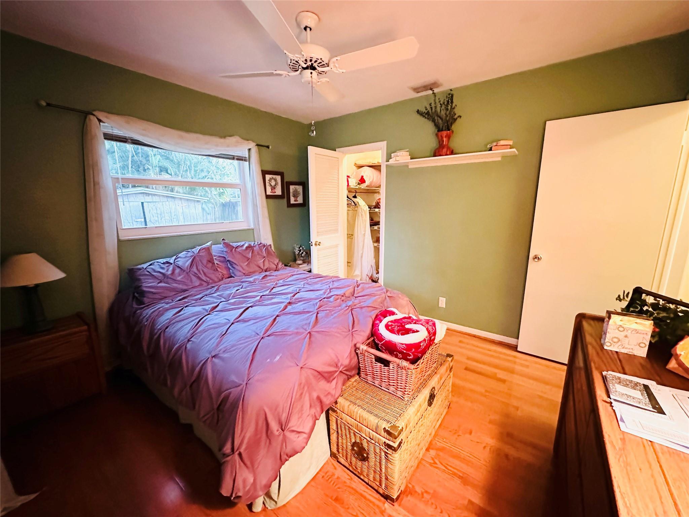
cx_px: 344
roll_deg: -0.4
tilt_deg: -11.2
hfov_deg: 102.1
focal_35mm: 14
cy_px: 258
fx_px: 279
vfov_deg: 85.7
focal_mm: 2.22
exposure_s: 1/40
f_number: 2.2
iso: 1000
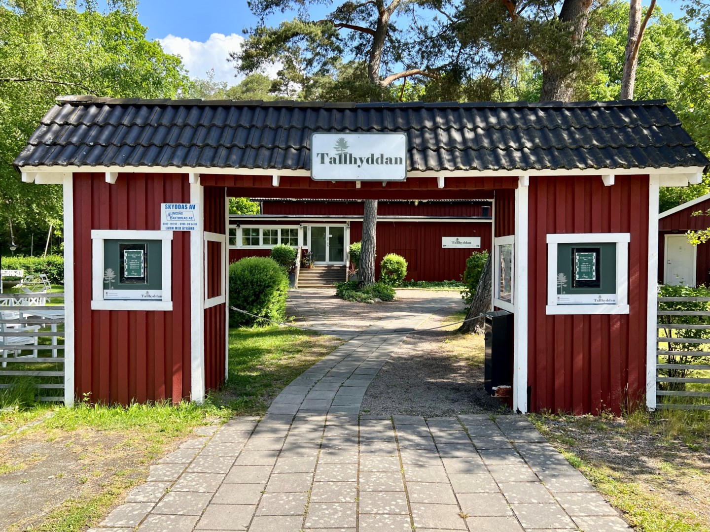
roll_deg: +0.2
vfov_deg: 53.1
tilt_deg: -0.5
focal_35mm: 26
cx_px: 355
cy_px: 266
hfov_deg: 67.3
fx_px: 533
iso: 50
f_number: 1.5
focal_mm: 5.7
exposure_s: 1/957
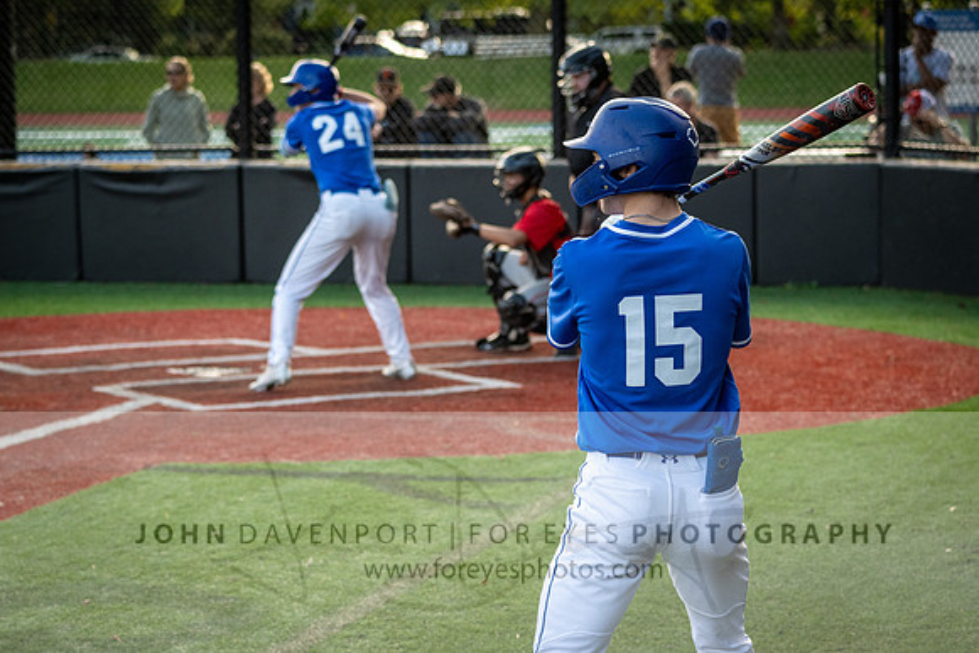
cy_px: 377
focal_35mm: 128
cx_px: 495
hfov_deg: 16.0
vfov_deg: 10.7
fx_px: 3487
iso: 1100
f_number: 4.8
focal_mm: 102
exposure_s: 1/1000
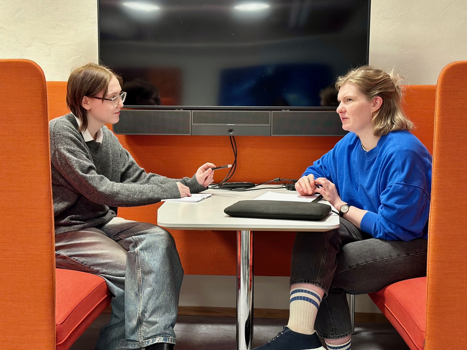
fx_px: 648
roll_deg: -0.8
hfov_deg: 39.7
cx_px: 234
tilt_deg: -5.1
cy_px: 175
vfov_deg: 30.3
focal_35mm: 48
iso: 250
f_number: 1.78
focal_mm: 6.86
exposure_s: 1/50
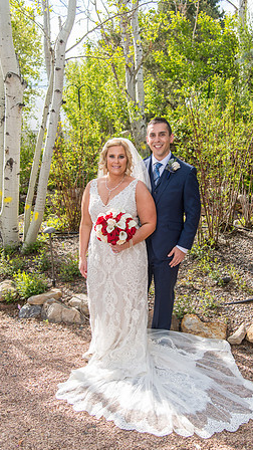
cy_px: 225
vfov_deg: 50.5
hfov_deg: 29.7
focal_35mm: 40
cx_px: 144
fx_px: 477
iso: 80
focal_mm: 38
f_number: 5
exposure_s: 1/250
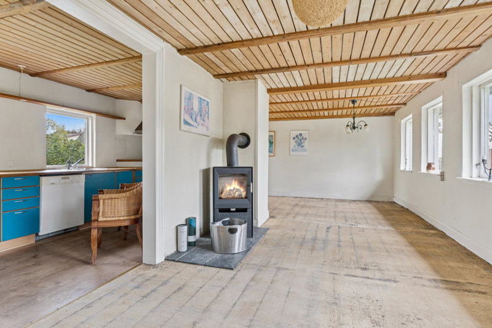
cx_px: 246
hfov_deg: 83.3
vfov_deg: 61.3
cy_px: 164
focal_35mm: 20
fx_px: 277
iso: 200
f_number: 8
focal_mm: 13.5
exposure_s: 1/10
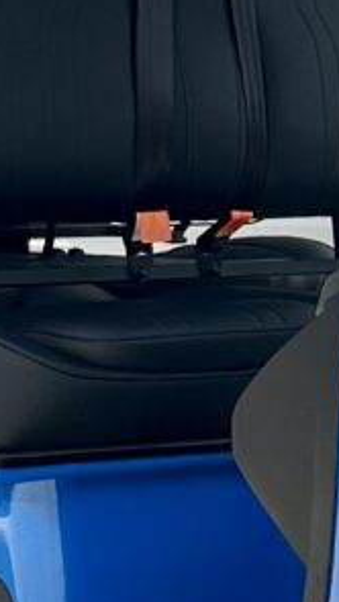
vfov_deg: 12.4
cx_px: 545
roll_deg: -3.2
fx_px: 2716
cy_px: -90
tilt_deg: +4.8
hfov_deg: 7.0
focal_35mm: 170
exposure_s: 1/3356
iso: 80
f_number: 1.78
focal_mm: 6.86
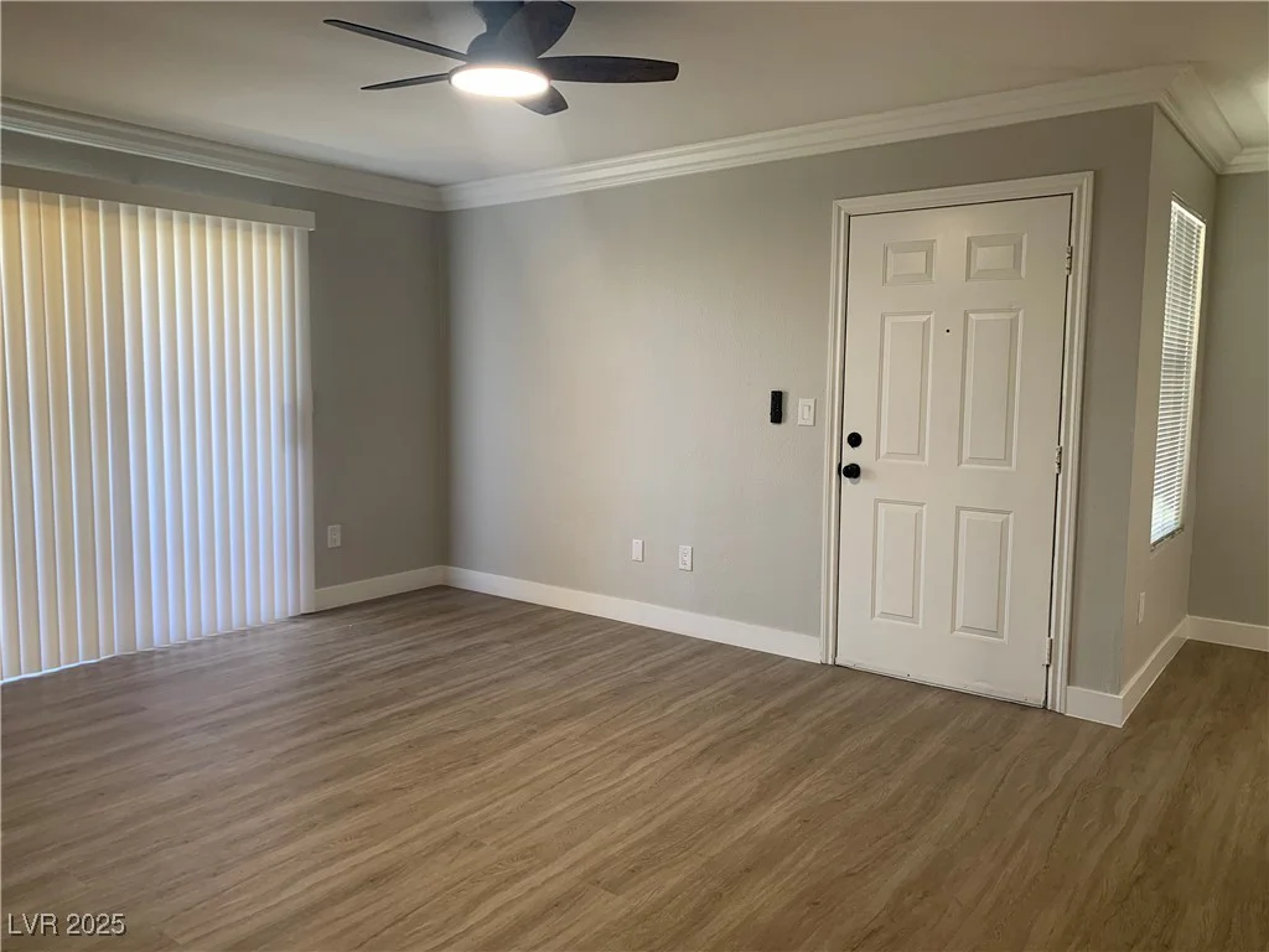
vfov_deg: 53.1
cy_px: 476
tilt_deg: -5.3
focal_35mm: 26
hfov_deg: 67.3
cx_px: 634
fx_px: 953
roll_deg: -0.7
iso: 64
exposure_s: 1/60
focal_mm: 4.25
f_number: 1.8
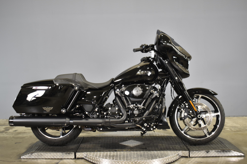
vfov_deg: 33.0
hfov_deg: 47.9
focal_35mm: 40
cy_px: 82
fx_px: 278
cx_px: 124
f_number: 4
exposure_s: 1/13
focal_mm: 27
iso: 400
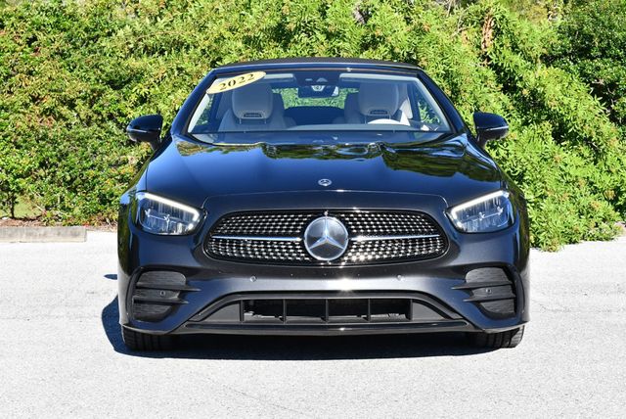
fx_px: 1566
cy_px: 210
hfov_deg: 22.6
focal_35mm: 90
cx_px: 313
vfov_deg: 15.2
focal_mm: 45
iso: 200
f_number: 8
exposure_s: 1/250
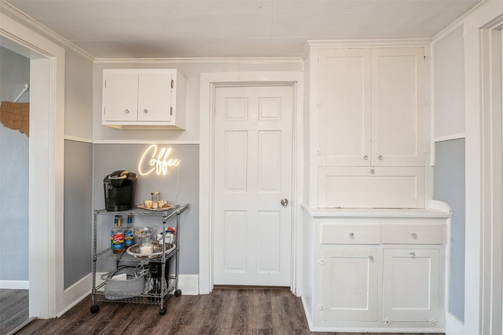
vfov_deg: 70.4
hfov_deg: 93.3
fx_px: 238
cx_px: 252
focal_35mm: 17
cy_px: 168
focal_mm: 17
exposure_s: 1/6
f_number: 8
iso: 200
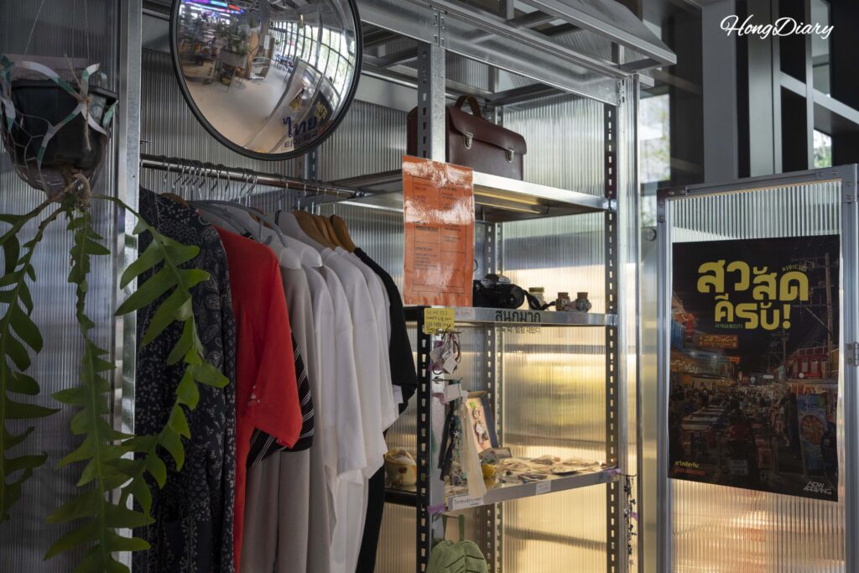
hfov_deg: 49.5
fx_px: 931
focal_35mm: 39
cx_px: 430
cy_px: 286
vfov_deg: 34.2
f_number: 5
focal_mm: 39
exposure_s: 1/160
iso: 2500
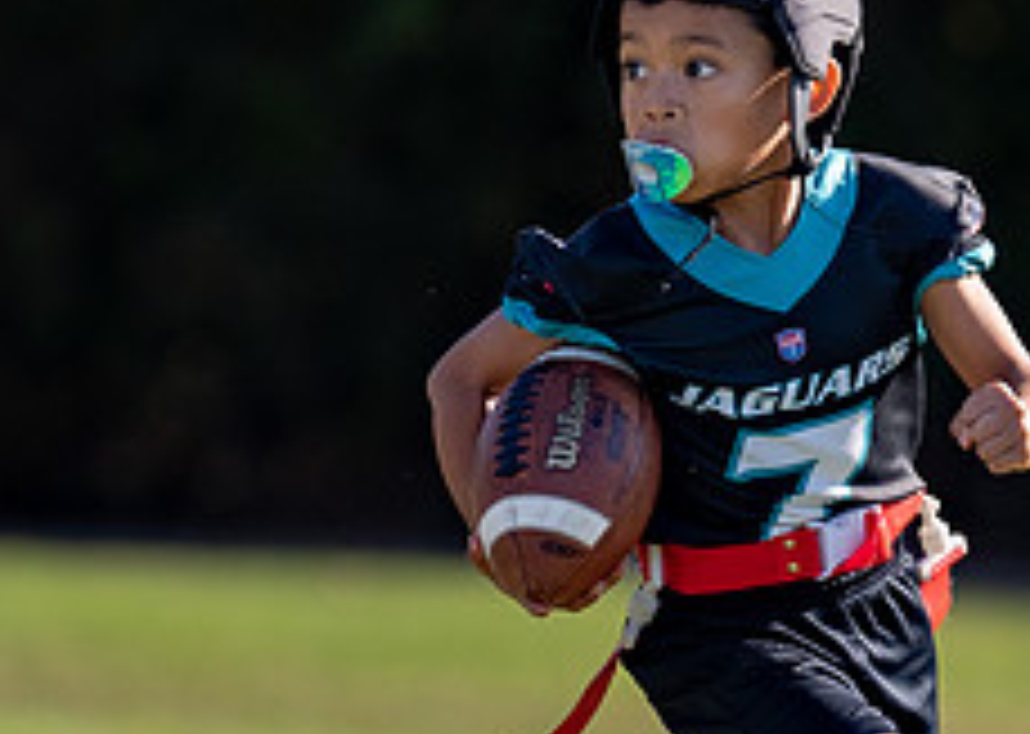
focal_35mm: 981
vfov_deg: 1.5
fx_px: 28663
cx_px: 550
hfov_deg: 2.1
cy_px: 616
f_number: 2.8
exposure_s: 1/2000
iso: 160
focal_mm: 200
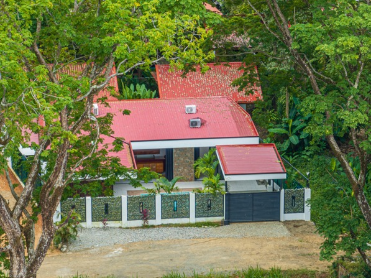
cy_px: 139
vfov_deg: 9.2
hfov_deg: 12.3
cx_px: 186
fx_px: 1724
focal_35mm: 161
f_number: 4.4
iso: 100
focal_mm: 29.85
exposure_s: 1/60
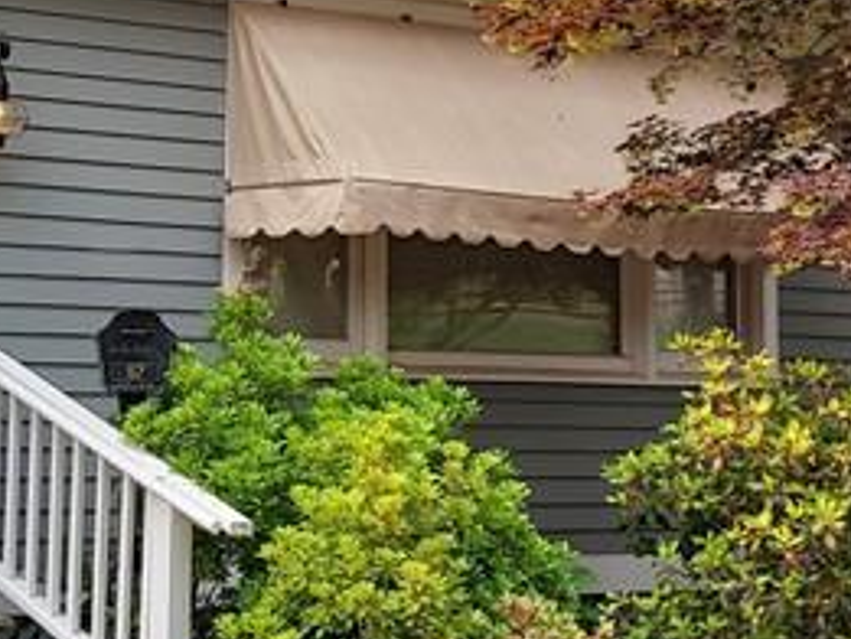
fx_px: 2312
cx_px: -78
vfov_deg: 15.5
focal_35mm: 94
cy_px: 3
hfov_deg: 20.0
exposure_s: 1/374
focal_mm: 4.6
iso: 40
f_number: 1.8
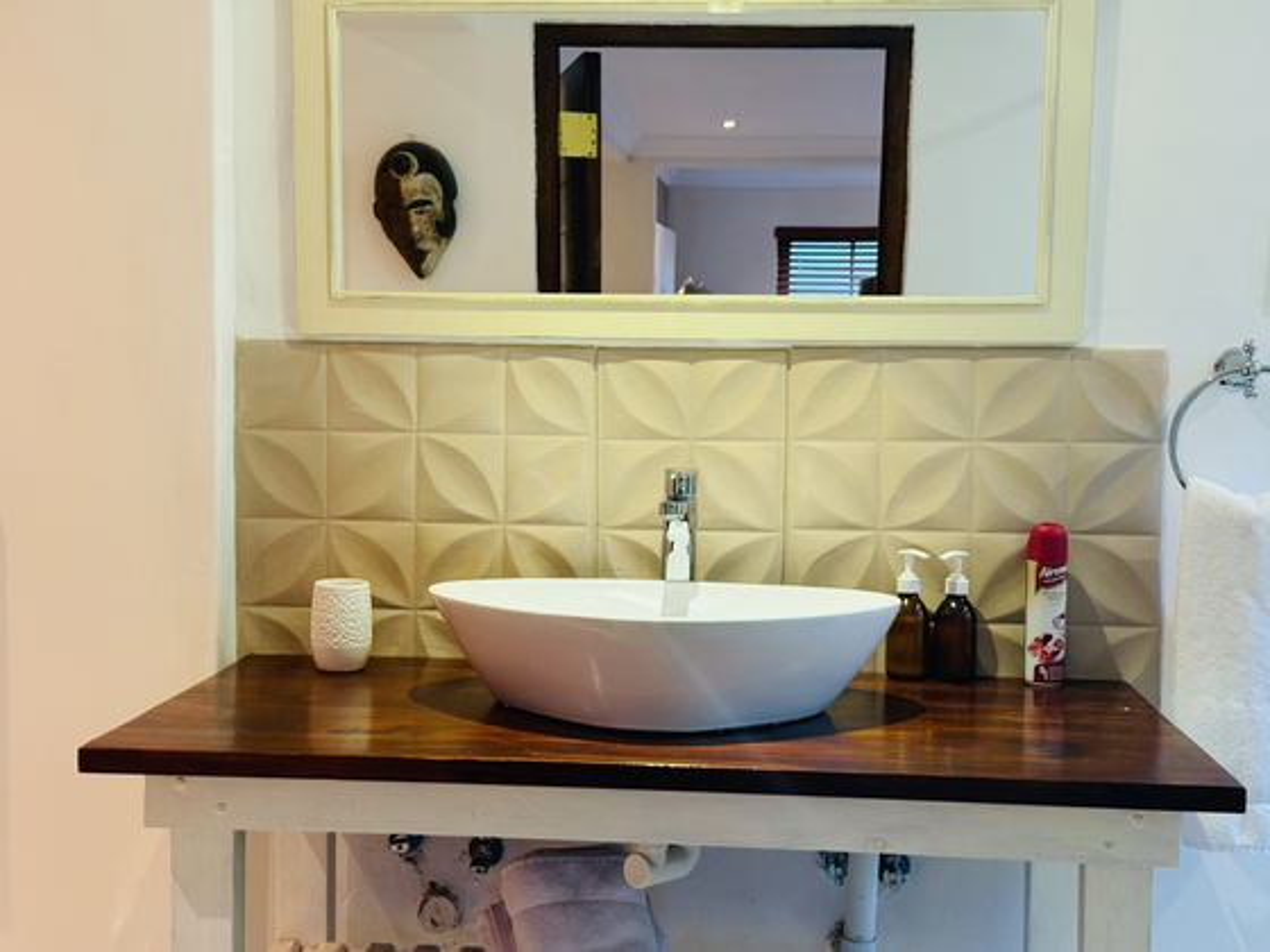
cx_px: 635
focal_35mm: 48
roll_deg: -0.7
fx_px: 1761
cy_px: 476
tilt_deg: -3.3
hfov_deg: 39.7
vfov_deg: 30.3
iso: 250
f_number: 1.78
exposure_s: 1/33
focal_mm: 6.76
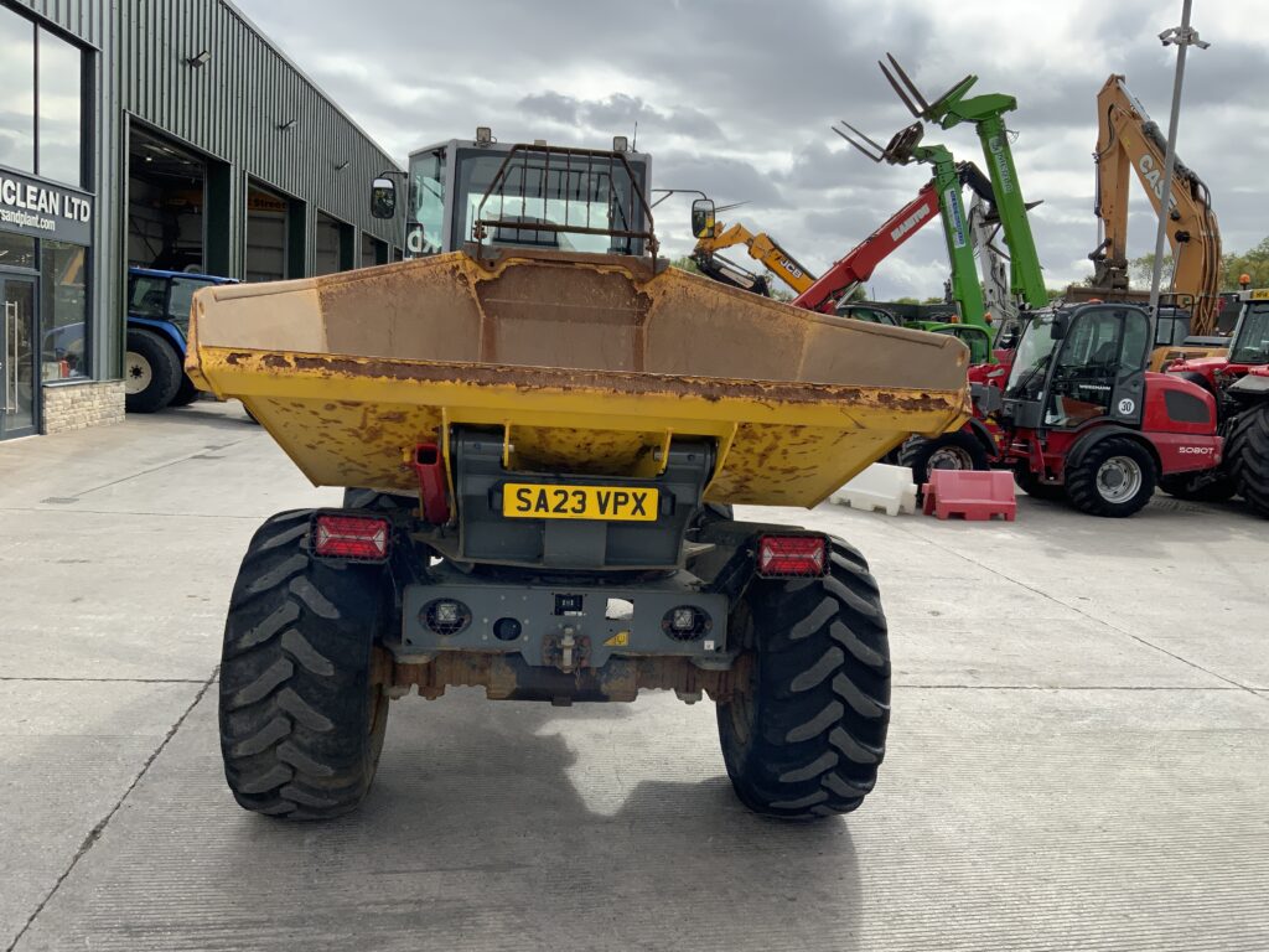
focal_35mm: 29
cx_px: 634
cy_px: 476
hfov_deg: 61.7
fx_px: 1063
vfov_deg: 48.2
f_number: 1.8
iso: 16
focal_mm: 3
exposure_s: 1/1730
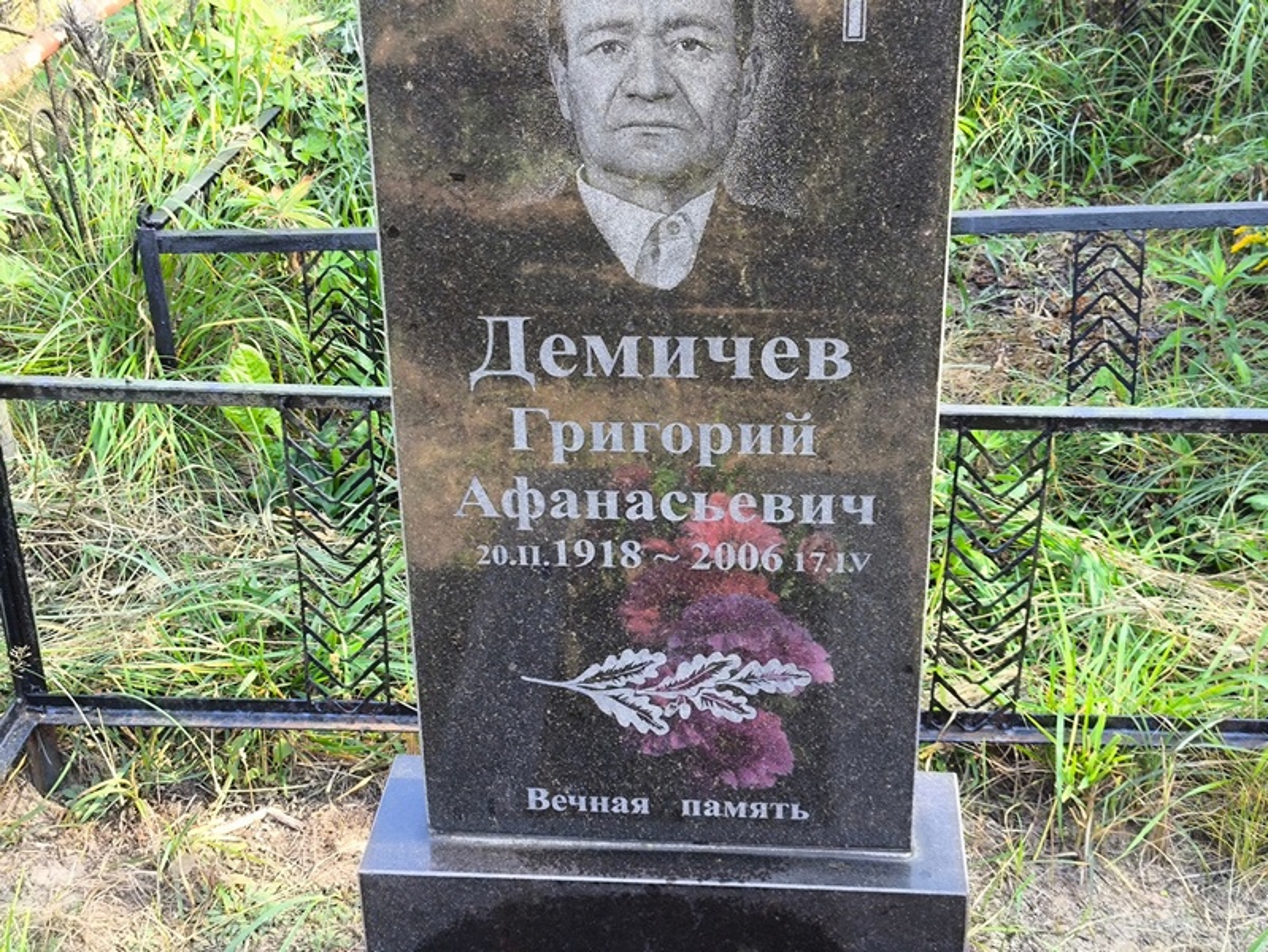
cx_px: 634
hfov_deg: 38.2
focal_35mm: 50
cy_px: 476
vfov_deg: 29.1
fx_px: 1832
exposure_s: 1/120
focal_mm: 4.71
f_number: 1.7
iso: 64
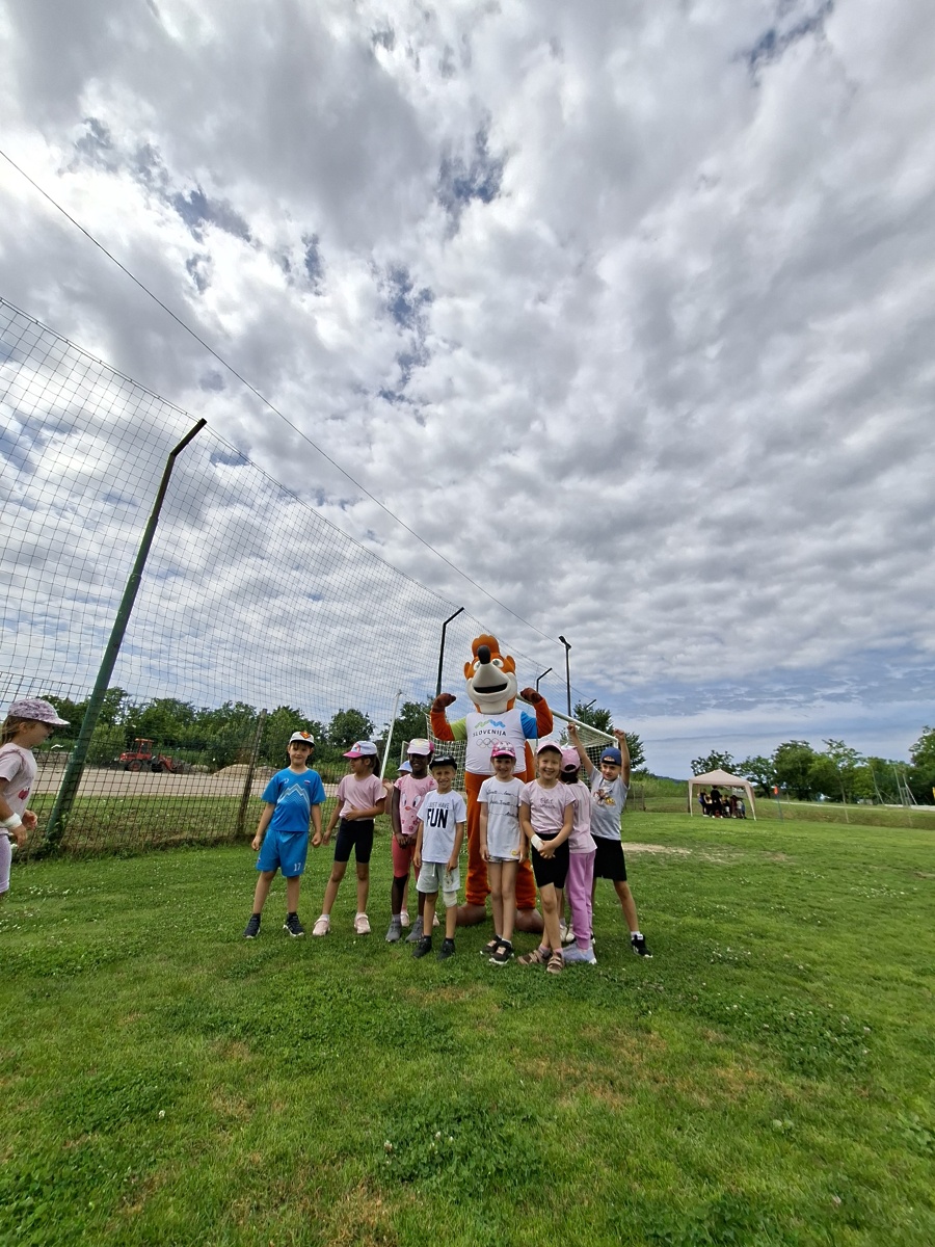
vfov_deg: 106.2
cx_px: 468
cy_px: 624
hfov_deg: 89.9
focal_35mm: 13
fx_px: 468
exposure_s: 1/2242
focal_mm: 1.74
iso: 40
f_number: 2.2
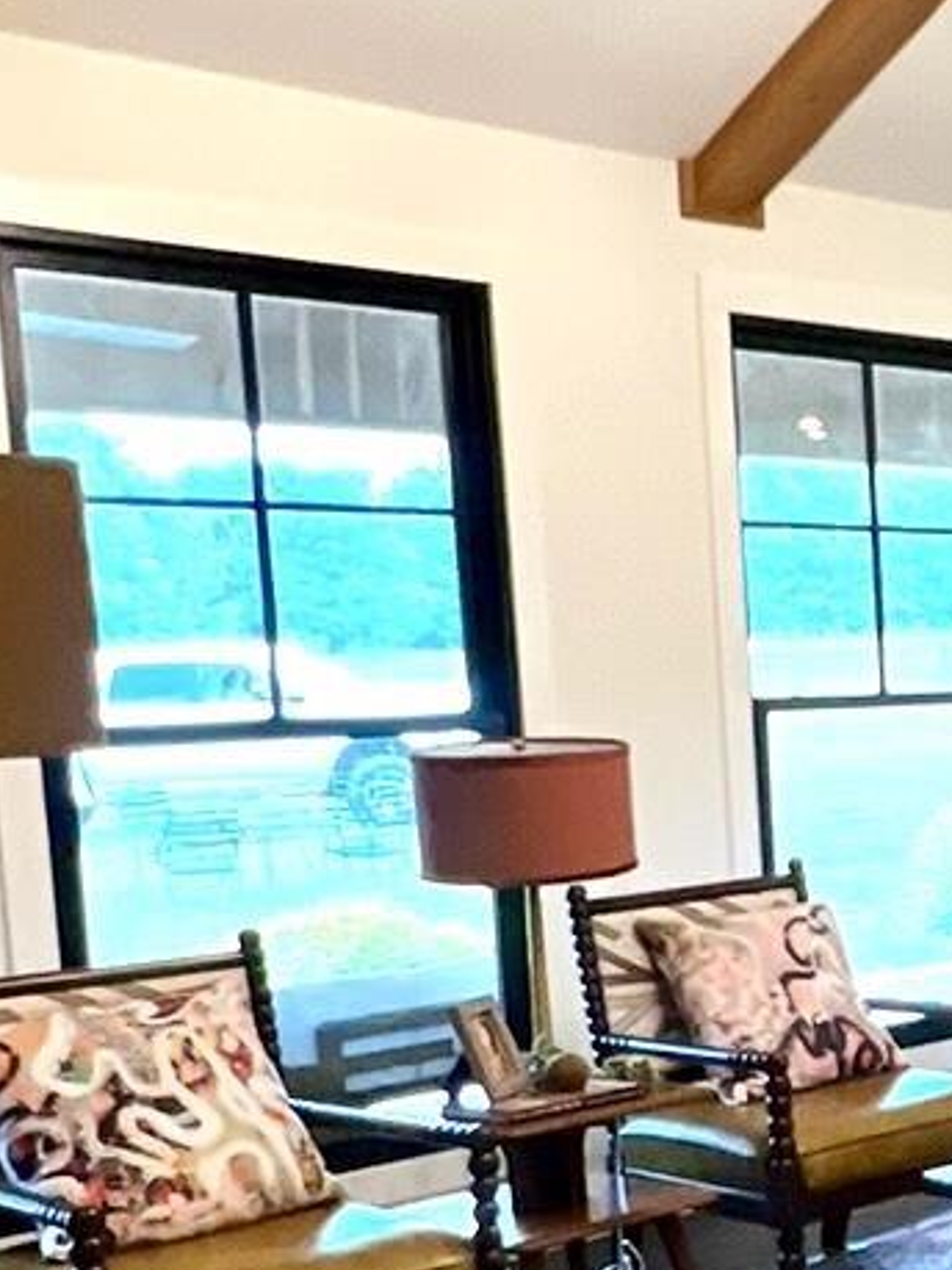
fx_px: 2128
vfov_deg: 32.8
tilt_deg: -6.9
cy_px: 913
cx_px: 1544
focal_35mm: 58
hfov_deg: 20.4
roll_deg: +0.8
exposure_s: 1/60
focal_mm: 1.57
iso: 320
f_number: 1.8
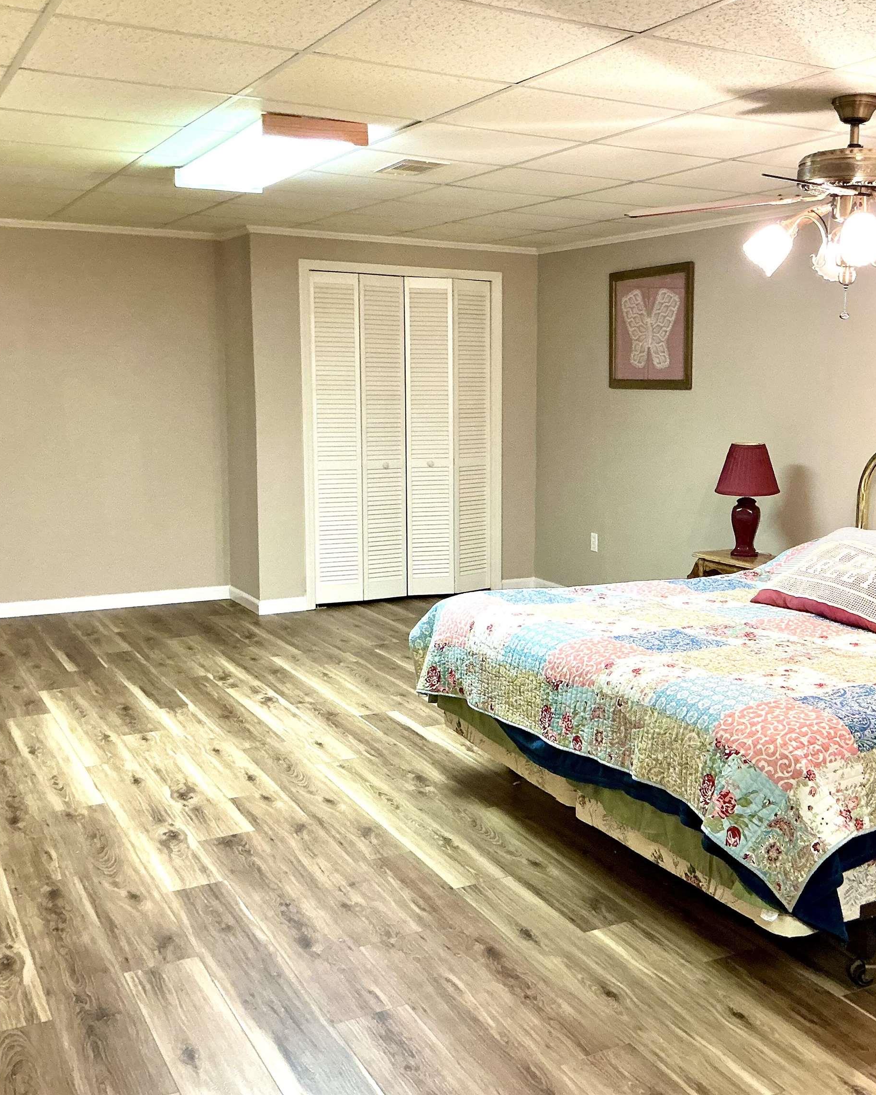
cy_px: 544
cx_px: 575
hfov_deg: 38.8
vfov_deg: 47.9
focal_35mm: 38
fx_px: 1231
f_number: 1.8
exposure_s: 1/60
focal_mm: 3
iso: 125
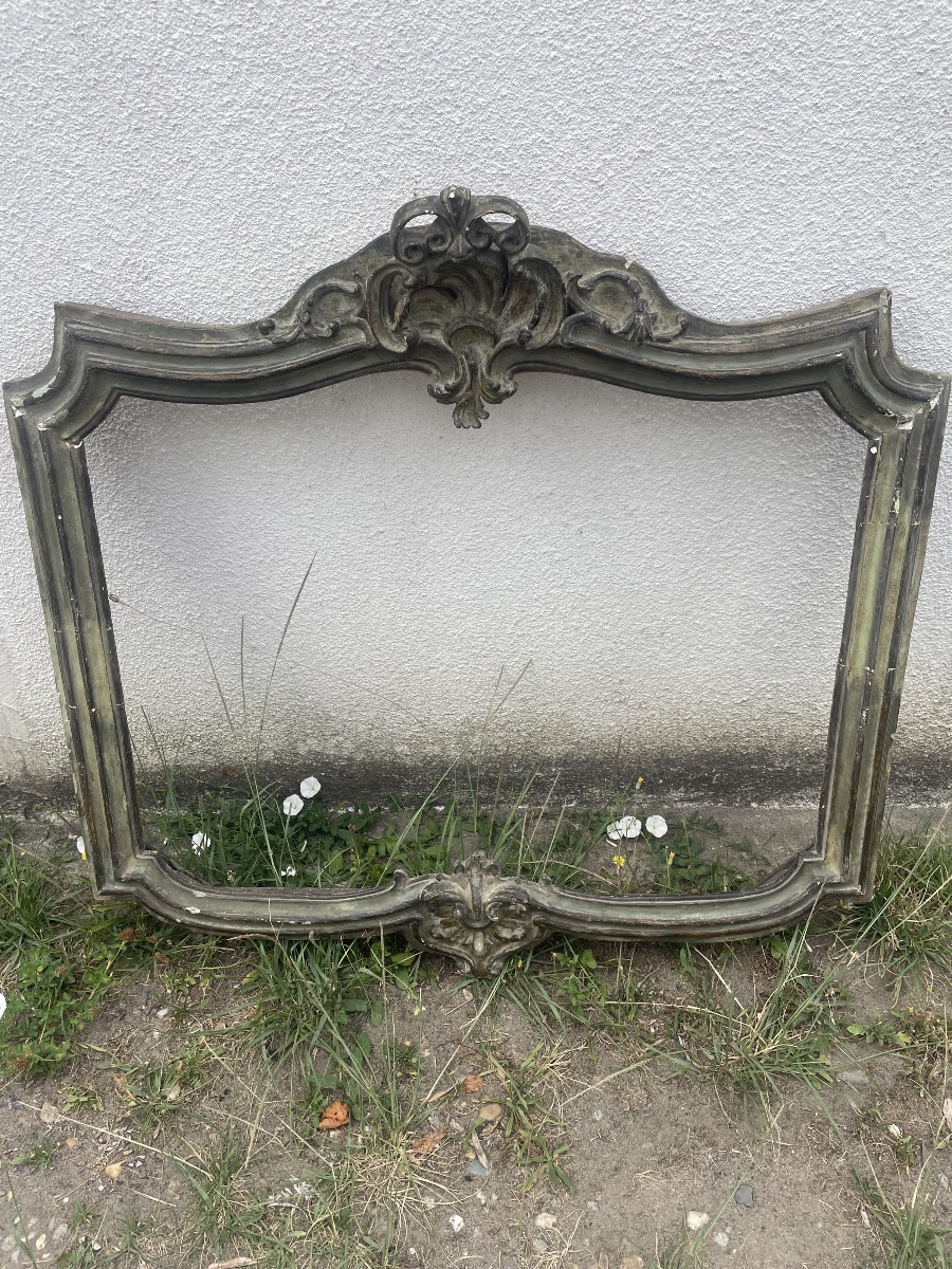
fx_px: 953
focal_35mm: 26
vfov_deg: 67.3
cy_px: 634
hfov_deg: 53.1
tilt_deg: -35.3
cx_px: 476
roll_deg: +1.8
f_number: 1.6
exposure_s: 1/1182
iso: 32
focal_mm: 4.2
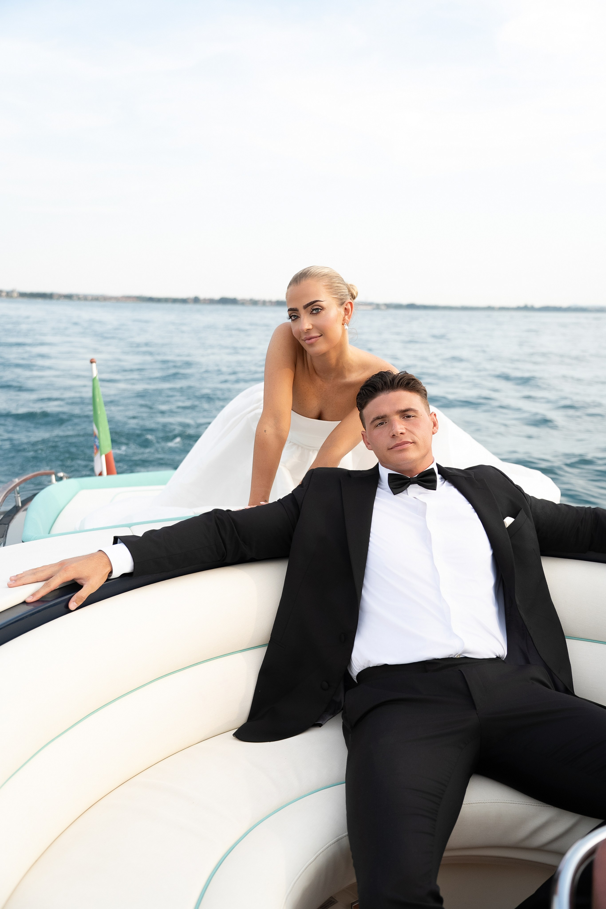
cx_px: 303
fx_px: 808
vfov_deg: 58.7
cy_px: 454
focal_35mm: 32
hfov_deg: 41.1
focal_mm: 32
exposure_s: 1/2000
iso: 500
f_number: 3.2
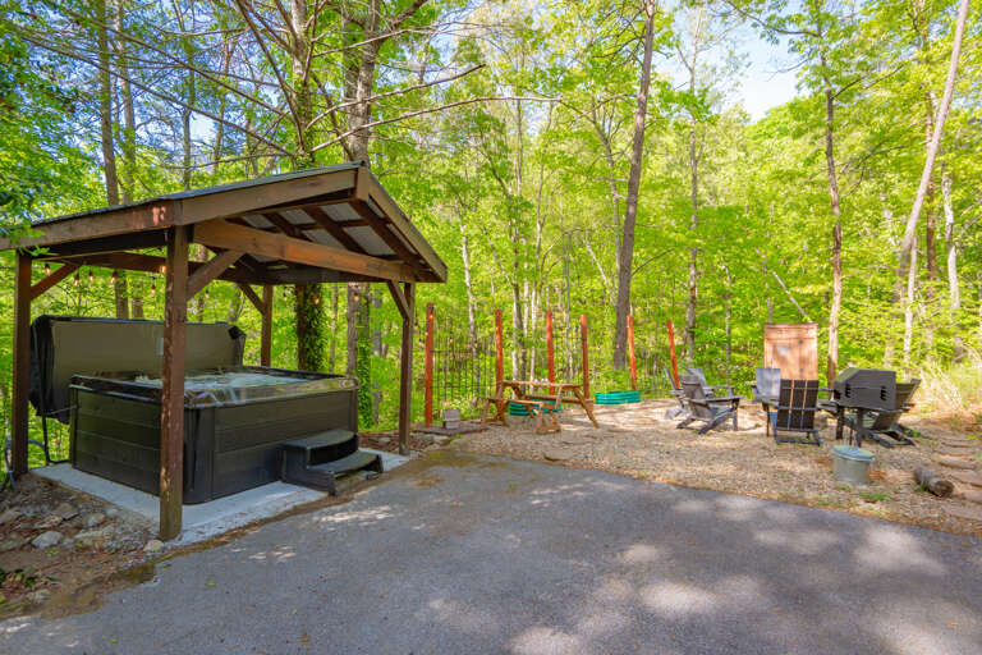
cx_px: 491
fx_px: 436
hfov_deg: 96.7
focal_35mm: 16
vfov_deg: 73.7
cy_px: 328
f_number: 5
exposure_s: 1/80
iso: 100
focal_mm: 16
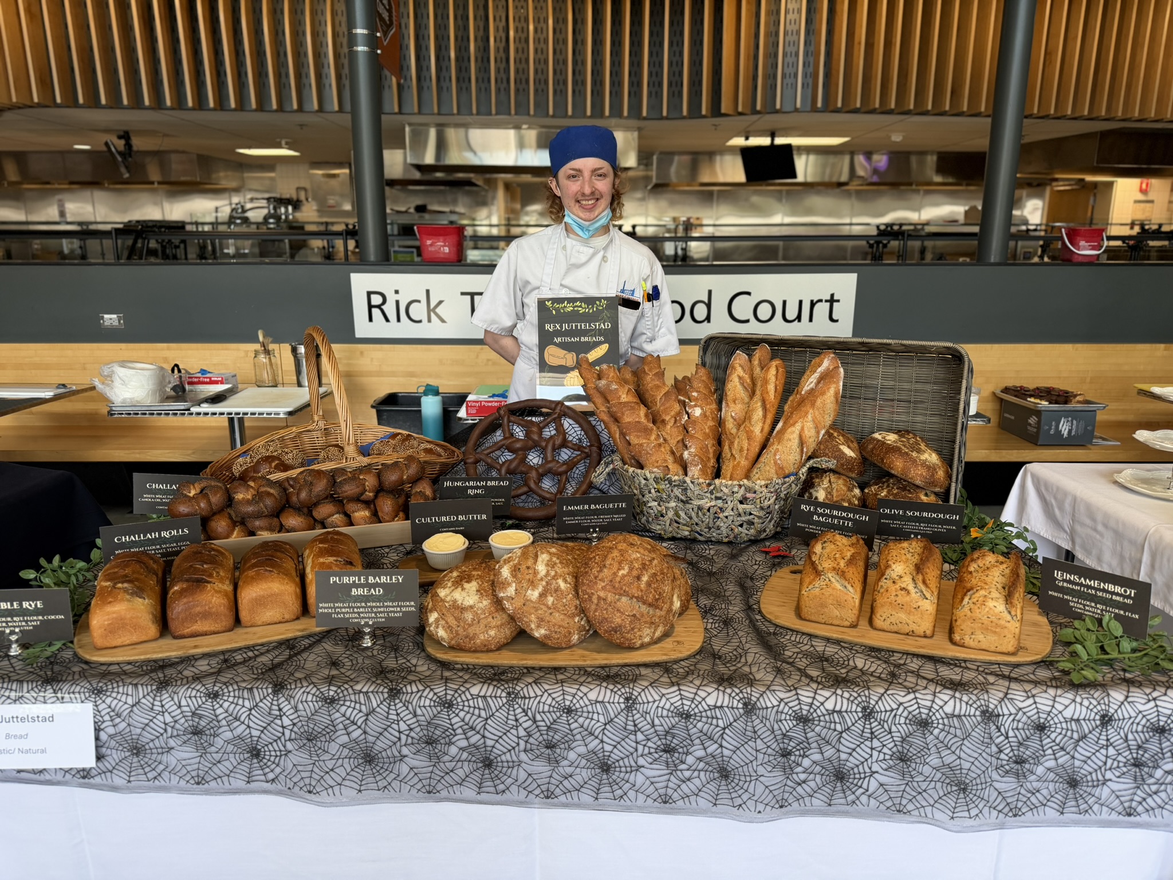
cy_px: 440
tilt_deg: -13.3
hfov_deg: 71.6
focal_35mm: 24
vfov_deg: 56.8
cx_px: 586
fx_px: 813
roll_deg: +0.0
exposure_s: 1/120
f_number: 1.78
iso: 125
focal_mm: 6.76
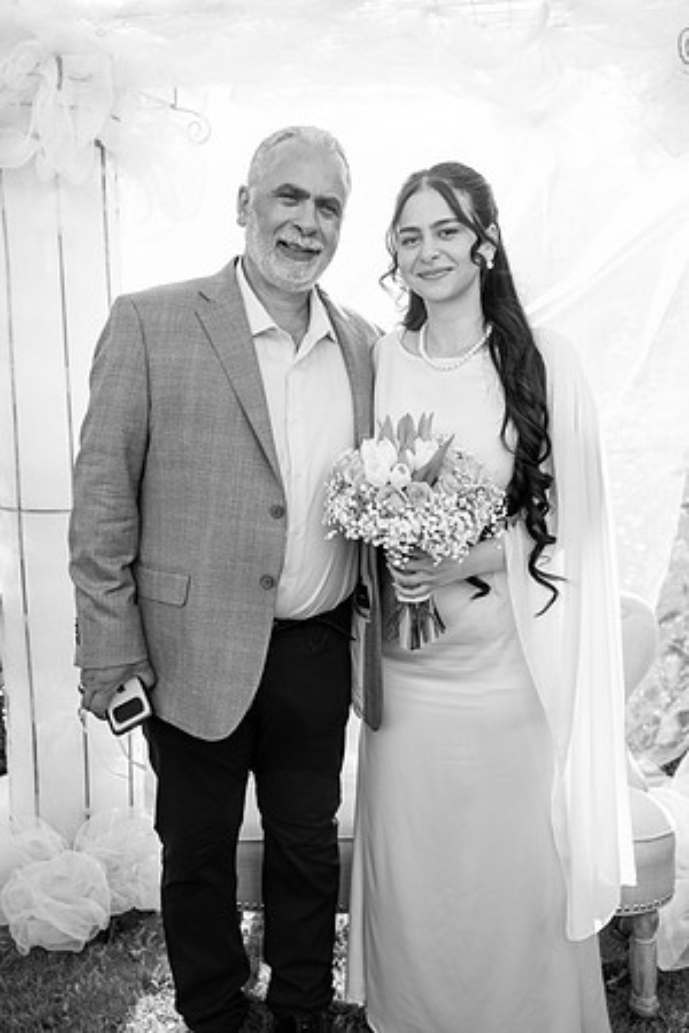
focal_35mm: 38
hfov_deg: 35.1
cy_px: 516
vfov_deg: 50.7
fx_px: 1091
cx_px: 344
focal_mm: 38
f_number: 3.5
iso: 200
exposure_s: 1/640
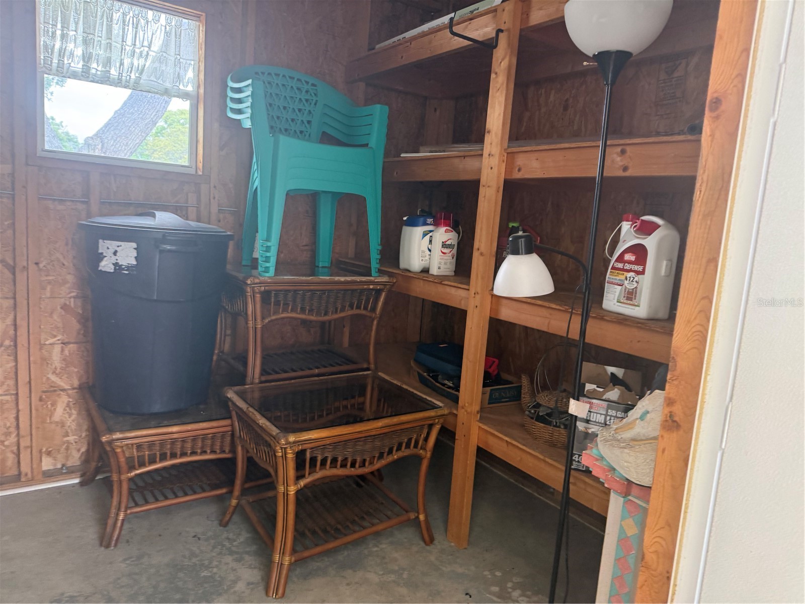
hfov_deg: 71.6
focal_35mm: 24
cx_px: 402
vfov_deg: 56.8
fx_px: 558
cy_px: 302
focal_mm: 6.76
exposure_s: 1/71
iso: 200
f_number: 1.78
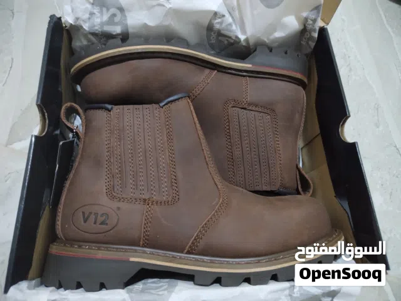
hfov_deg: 67.3
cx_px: 200
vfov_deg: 53.1
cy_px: 150
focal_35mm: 26
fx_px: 301
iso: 1956
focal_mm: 4.75
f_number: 1.8
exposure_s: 1/16.7
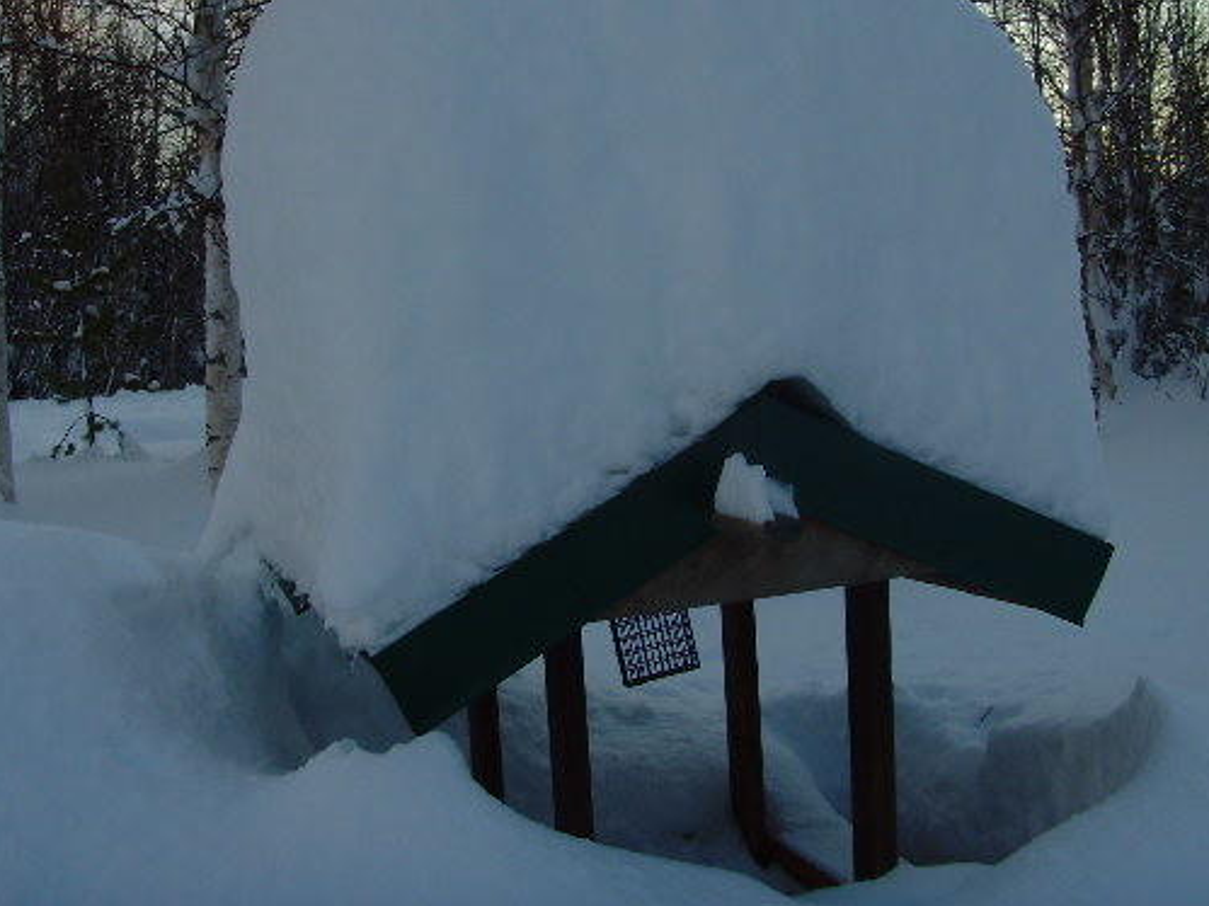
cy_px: 366
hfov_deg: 38.2
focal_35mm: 50
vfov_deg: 29.0
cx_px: 567
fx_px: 1746
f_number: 3.5
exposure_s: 1/180
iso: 80
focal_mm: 6.6
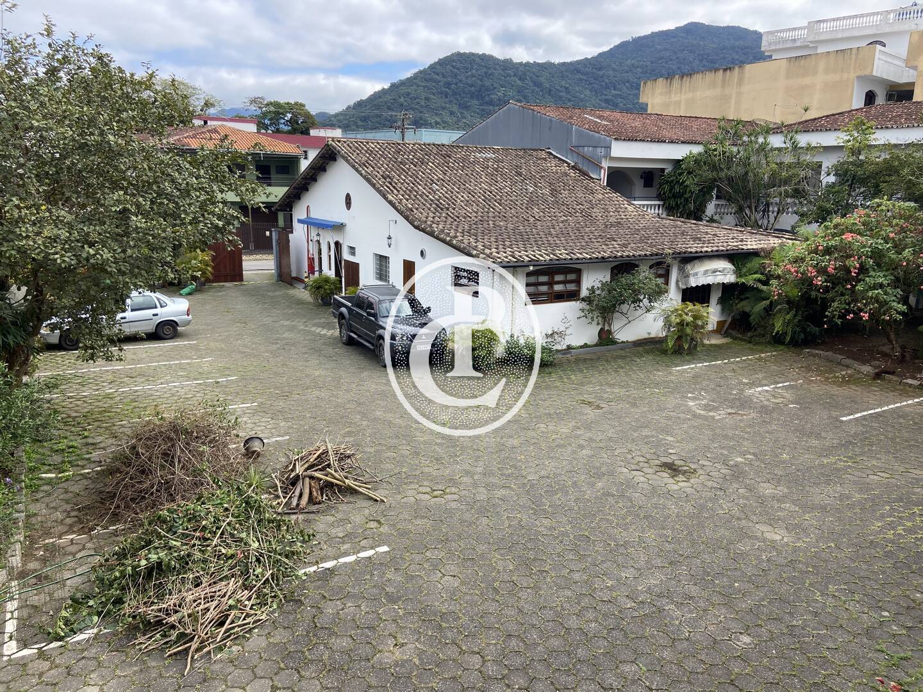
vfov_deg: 53.1
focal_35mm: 26
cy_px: 346
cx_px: 462
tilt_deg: -12.6
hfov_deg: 67.3
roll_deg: -1.1
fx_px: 693
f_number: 1.8
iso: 32
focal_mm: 4.25
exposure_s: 1/728
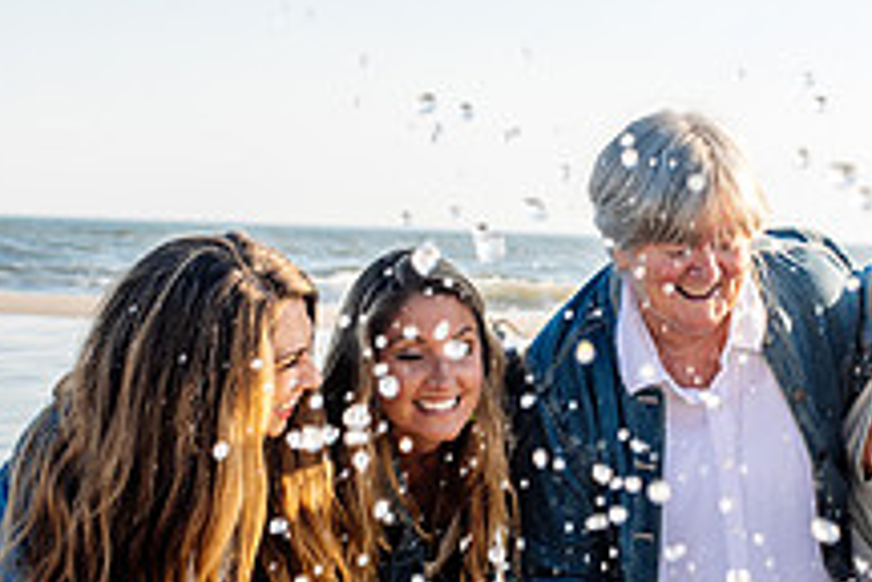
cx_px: 497
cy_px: 346
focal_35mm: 94
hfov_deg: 21.7
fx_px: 2277
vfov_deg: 14.5
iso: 160
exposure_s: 1/500
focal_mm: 35
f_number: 4.5
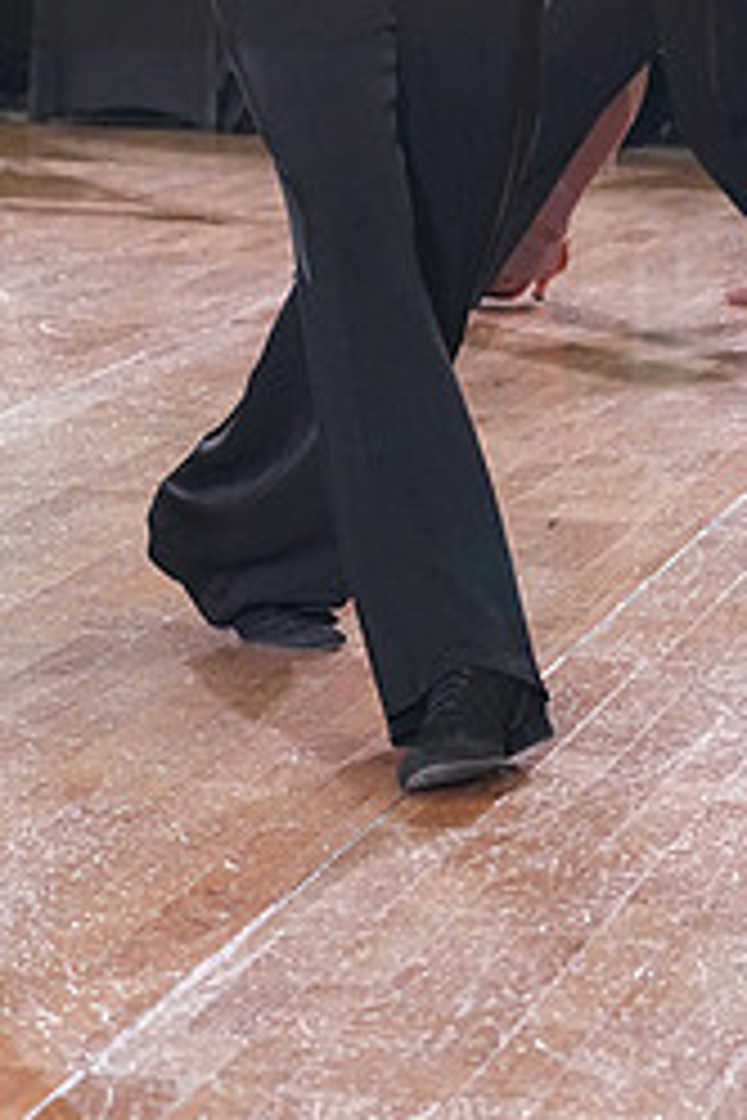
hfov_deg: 7.2
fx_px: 5944
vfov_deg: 10.6
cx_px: 115
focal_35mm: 191
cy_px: -99
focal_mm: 82
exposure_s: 1/320
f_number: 5.6
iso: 5000
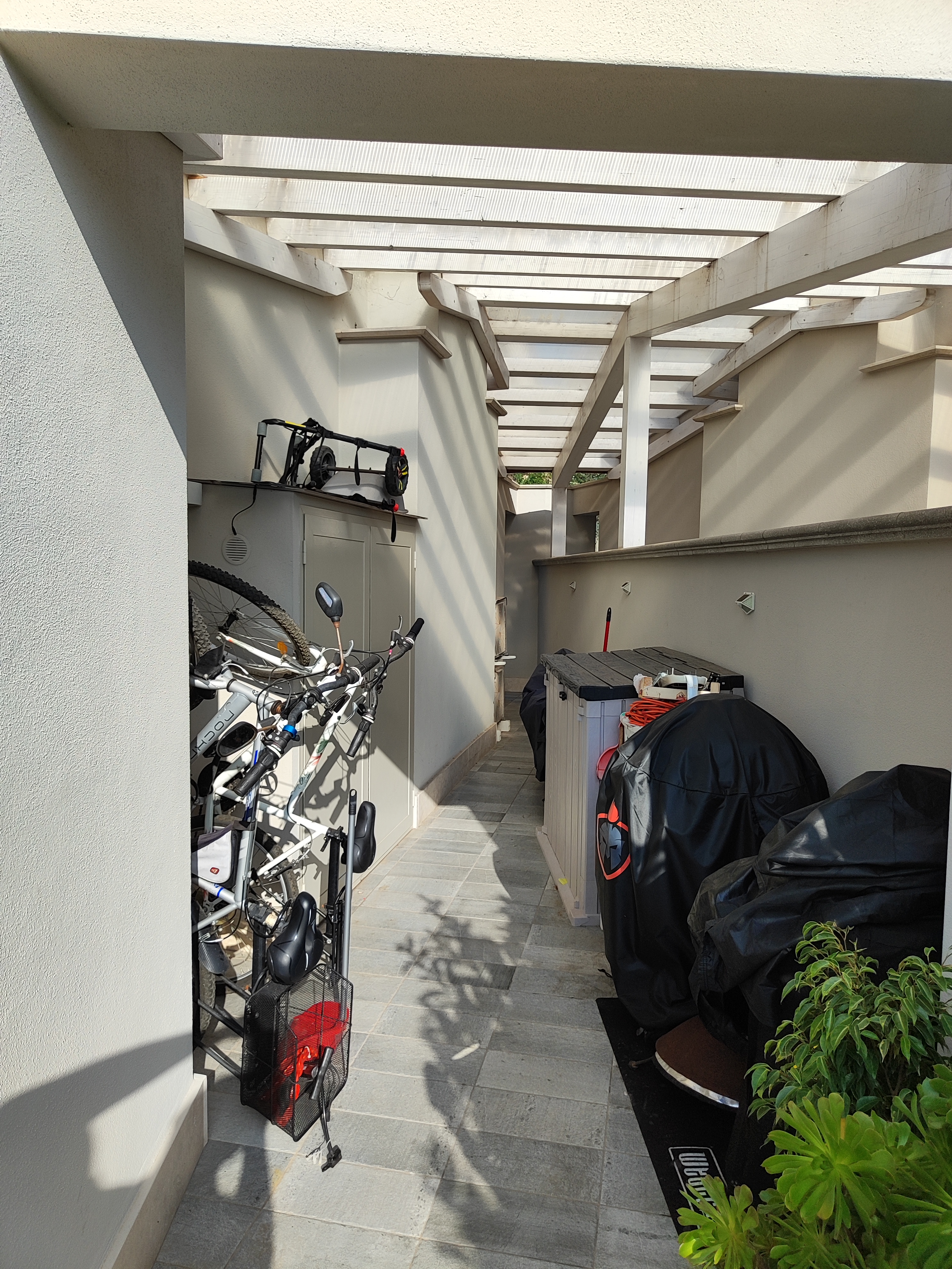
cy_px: 634
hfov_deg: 58.9
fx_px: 843
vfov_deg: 73.9
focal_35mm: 23
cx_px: 476
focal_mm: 5.59
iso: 50
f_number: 1.88
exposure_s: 1/753
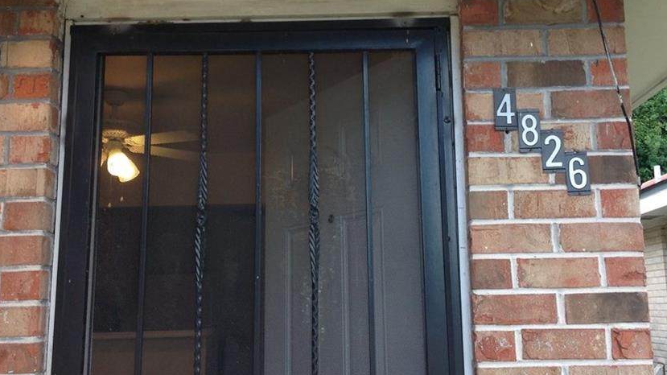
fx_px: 831
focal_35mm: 47
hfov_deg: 43.7
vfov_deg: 25.4
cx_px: 365
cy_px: 150
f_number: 2.4
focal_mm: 4.28
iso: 50
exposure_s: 1/128
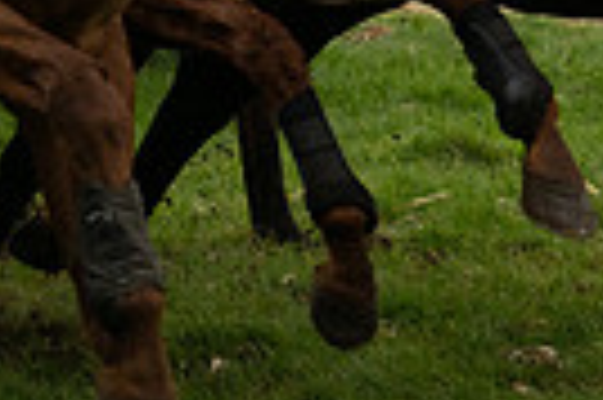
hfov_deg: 4.5
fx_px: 7629
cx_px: 112
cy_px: -303
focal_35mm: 456
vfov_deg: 3.0
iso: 800
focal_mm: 70
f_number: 2.8
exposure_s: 1/2000
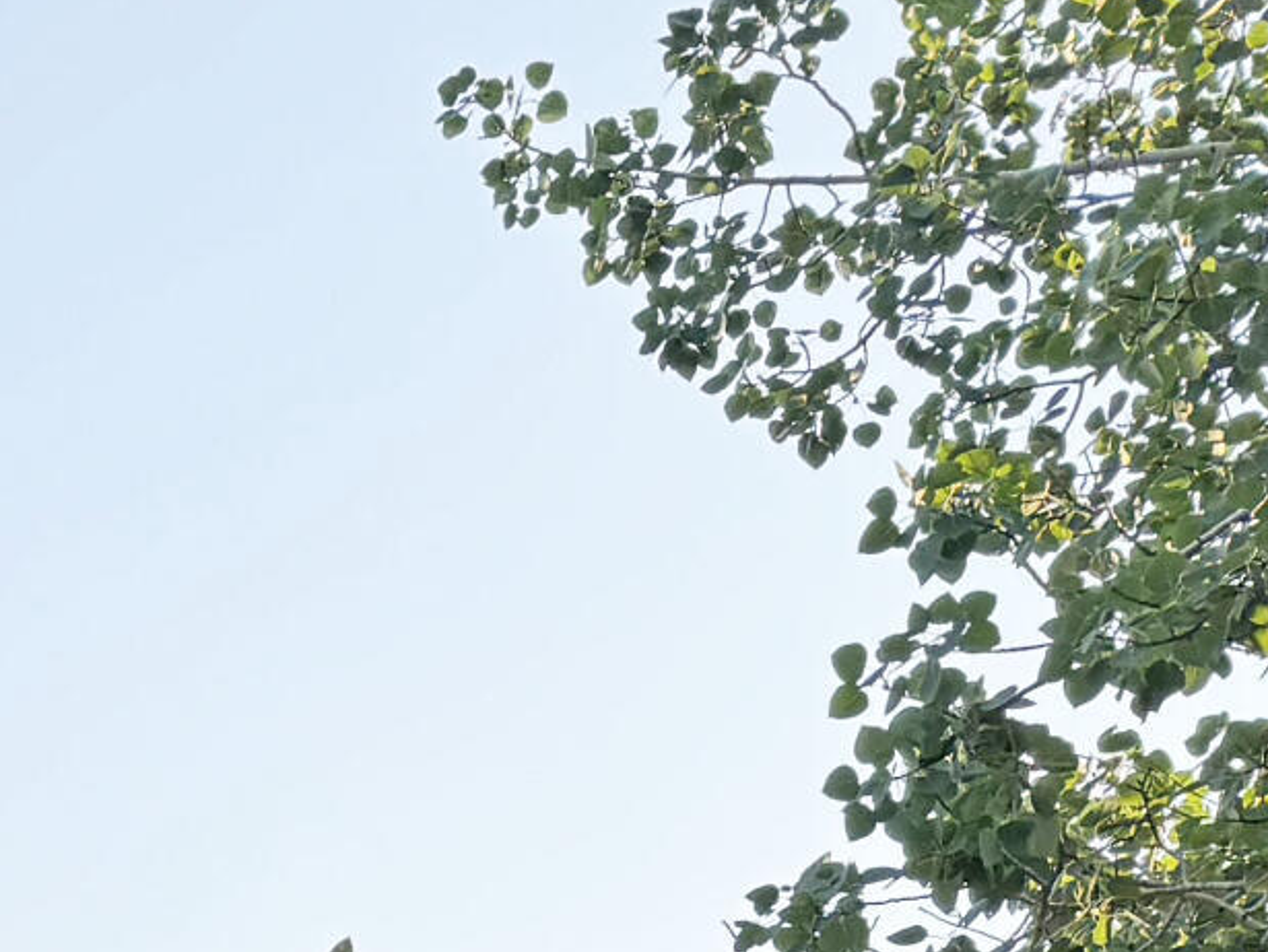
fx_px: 4288
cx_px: -1313
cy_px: 1997
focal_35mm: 117
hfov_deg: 14.0
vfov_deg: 11.3
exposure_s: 1/715
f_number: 1.78
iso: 80
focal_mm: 6.76
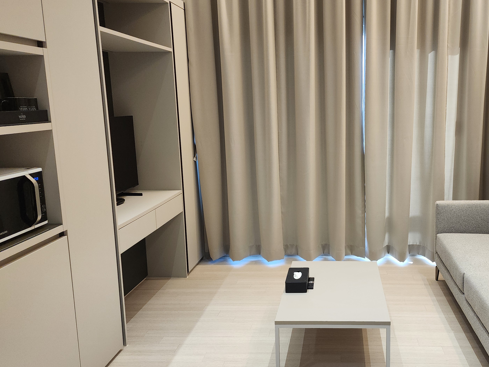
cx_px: 328
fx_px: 466
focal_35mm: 33
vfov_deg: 42.9
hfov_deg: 54.2
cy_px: 177
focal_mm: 6.4
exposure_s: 1/180
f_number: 1.8
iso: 200
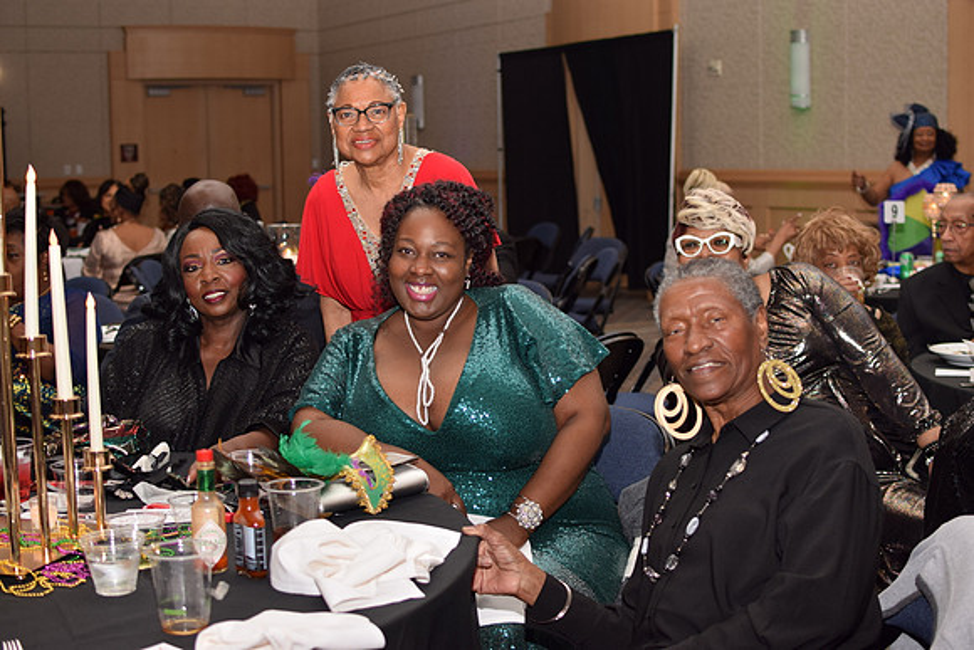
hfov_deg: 37.8
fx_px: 1421
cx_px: 487
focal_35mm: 52
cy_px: 325
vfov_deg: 25.8
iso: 200
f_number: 3.2
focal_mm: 35
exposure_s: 1/125
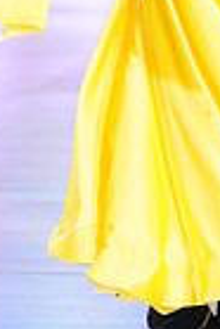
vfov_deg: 4.3
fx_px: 4398
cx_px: 214
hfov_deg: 2.9
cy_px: -99
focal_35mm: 481
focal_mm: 115
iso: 2000
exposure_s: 1/400
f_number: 2.8
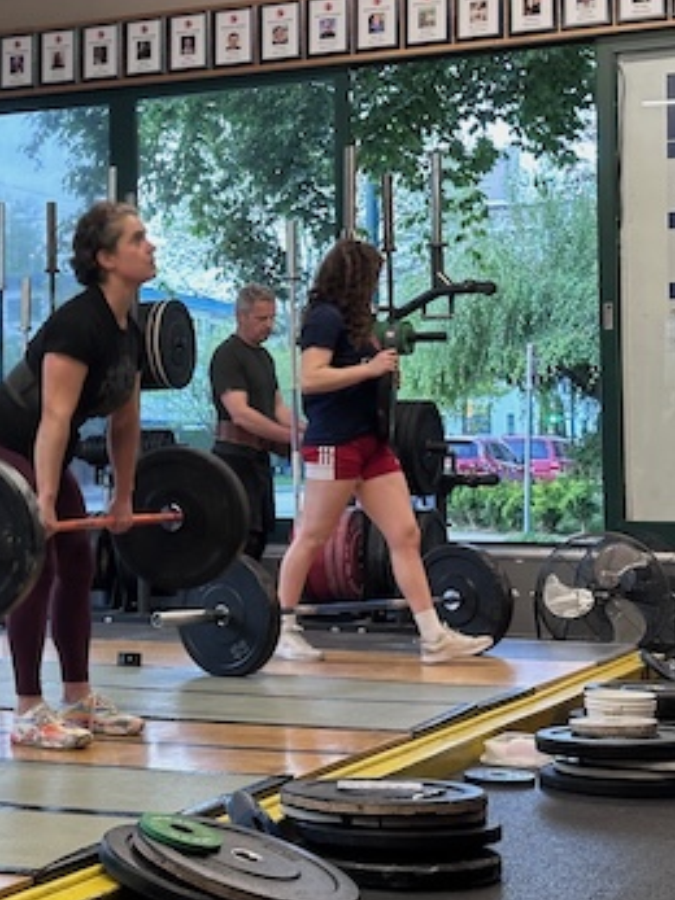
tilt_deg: +2.3
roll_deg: +0.2
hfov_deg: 17.1
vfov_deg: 23.5
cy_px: 368
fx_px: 2159
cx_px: -99
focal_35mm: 83
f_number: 1.78
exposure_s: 1/60
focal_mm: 6.86
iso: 100
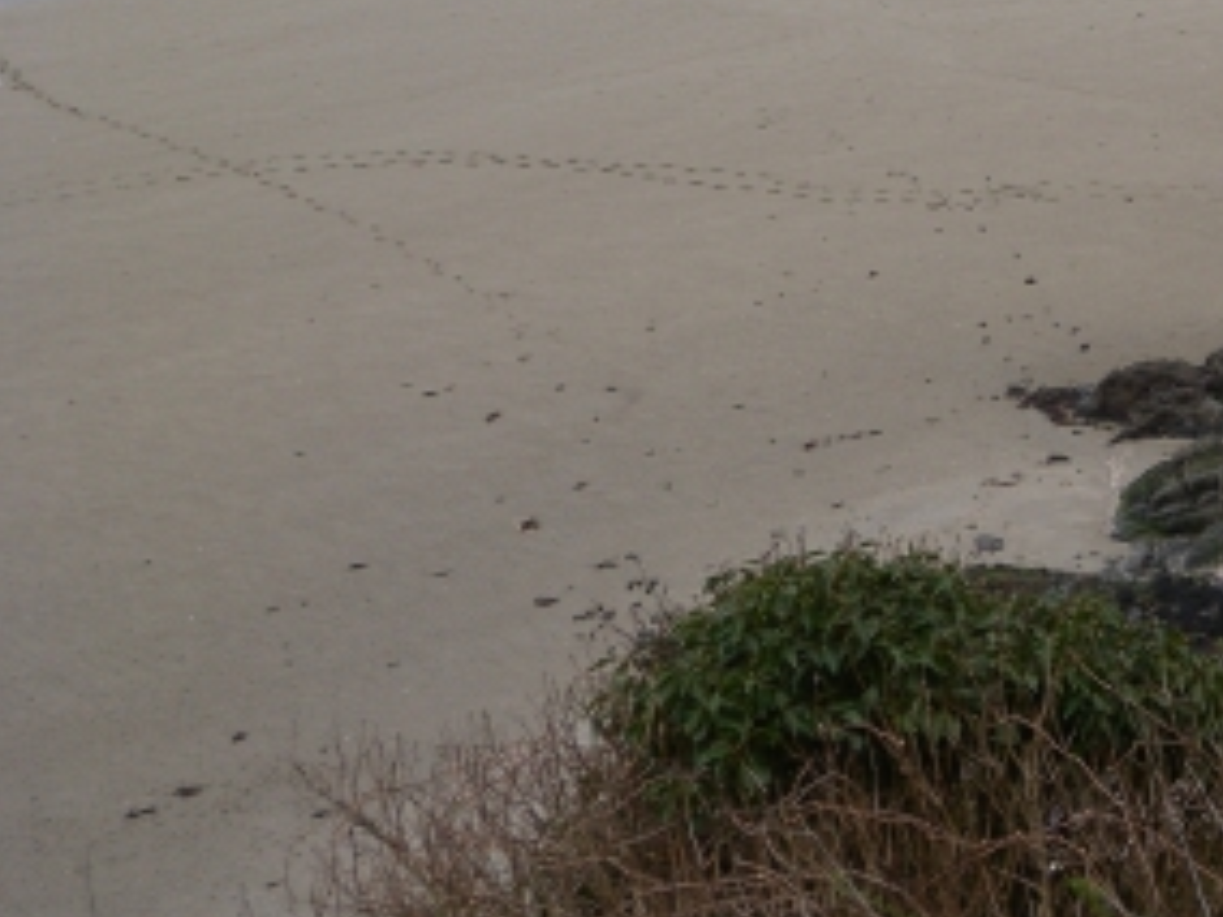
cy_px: -112
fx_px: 3992
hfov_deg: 16.8
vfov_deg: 12.8
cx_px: 1404
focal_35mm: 113
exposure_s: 1/112
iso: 64
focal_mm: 10
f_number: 3.7
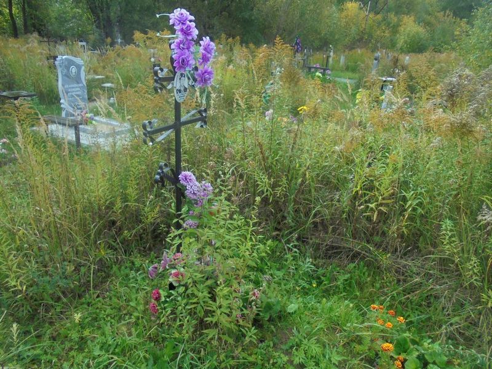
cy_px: 184
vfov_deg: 53.1
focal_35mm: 26
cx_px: 246
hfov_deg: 67.3
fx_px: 370
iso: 100
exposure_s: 1/320
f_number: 3.5
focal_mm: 4.6
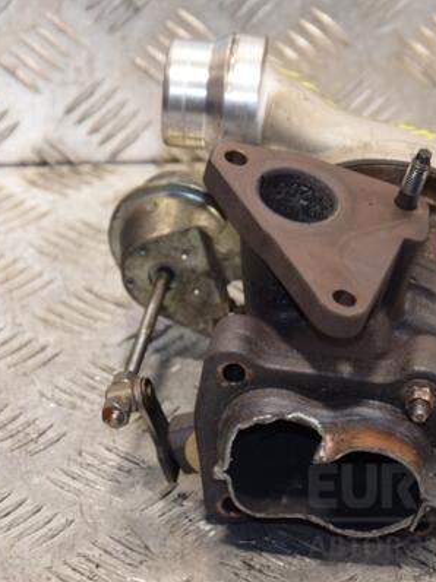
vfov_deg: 11.4
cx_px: 281
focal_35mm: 174
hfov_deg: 8.5
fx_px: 2925
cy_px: 291
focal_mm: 80
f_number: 5.3
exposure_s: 1/125
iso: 800
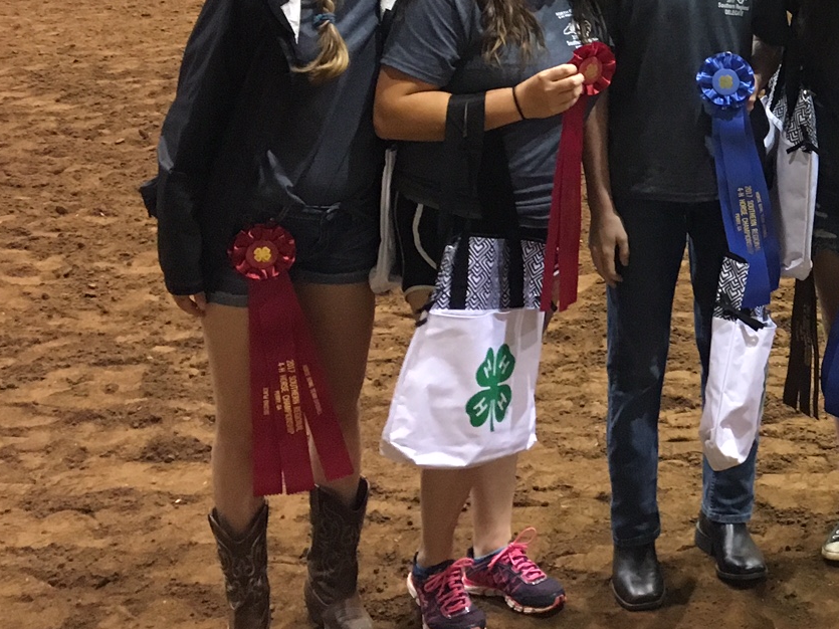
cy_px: 125
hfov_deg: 25.0
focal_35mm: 70
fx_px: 1696
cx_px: 1008
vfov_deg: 20.8
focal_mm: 4.15
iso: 200
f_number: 2.2
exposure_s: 1/24
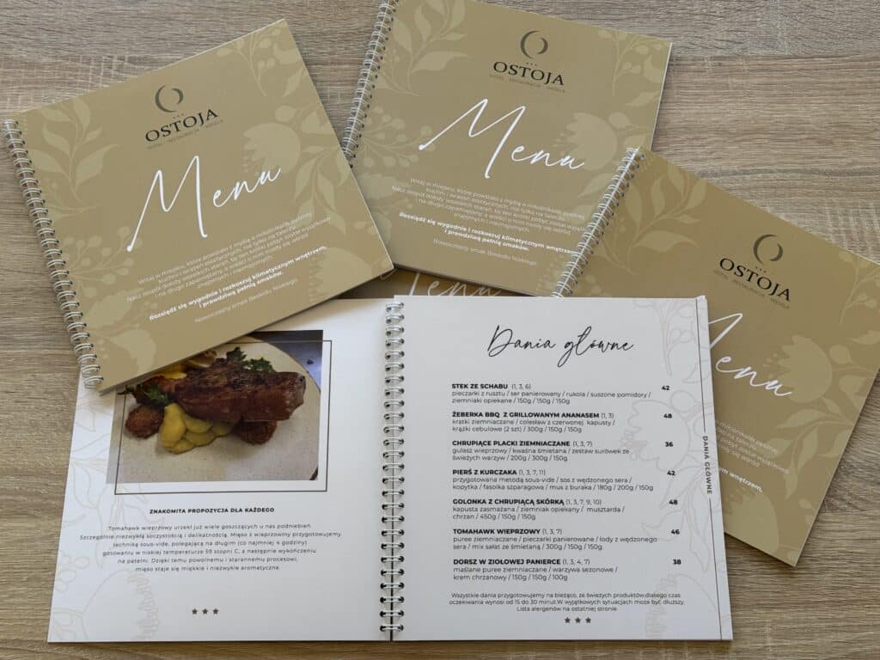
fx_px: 1220
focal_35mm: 48
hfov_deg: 39.7
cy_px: 330
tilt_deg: -68.3
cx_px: 440
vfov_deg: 30.3
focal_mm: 6.76
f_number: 1.78
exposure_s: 1/50
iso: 100
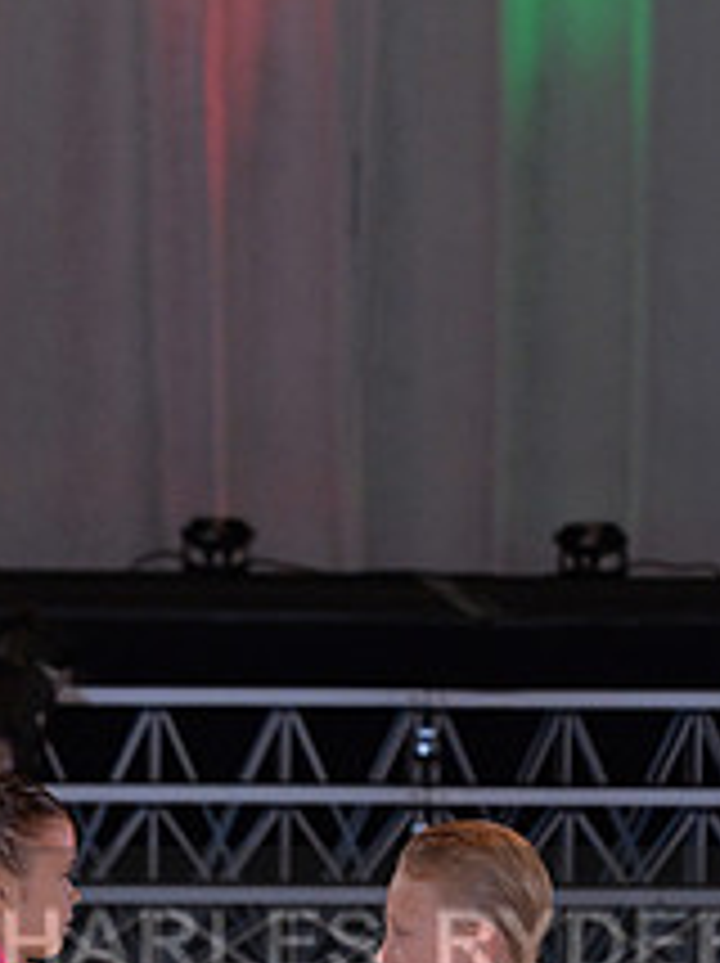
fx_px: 11949
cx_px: 209
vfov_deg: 4.6
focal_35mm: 430
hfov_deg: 3.5
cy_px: 999
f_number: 6.3
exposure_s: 1/250
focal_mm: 165
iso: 2000
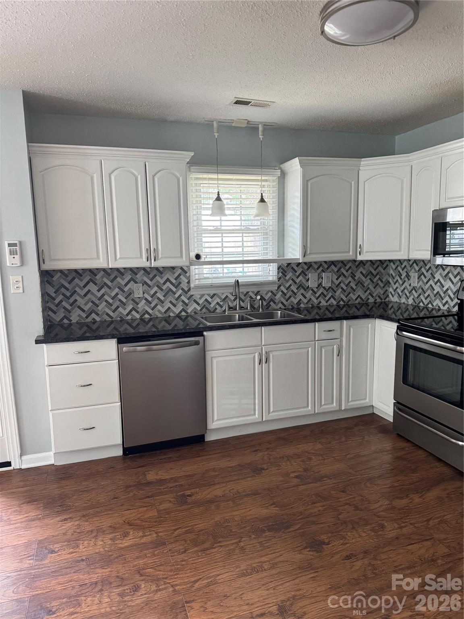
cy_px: 310
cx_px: 232
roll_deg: +3.3
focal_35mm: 24
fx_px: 429
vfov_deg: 71.6
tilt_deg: -8.6
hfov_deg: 56.8
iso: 400
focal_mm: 6.76
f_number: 1.78
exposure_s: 1/60
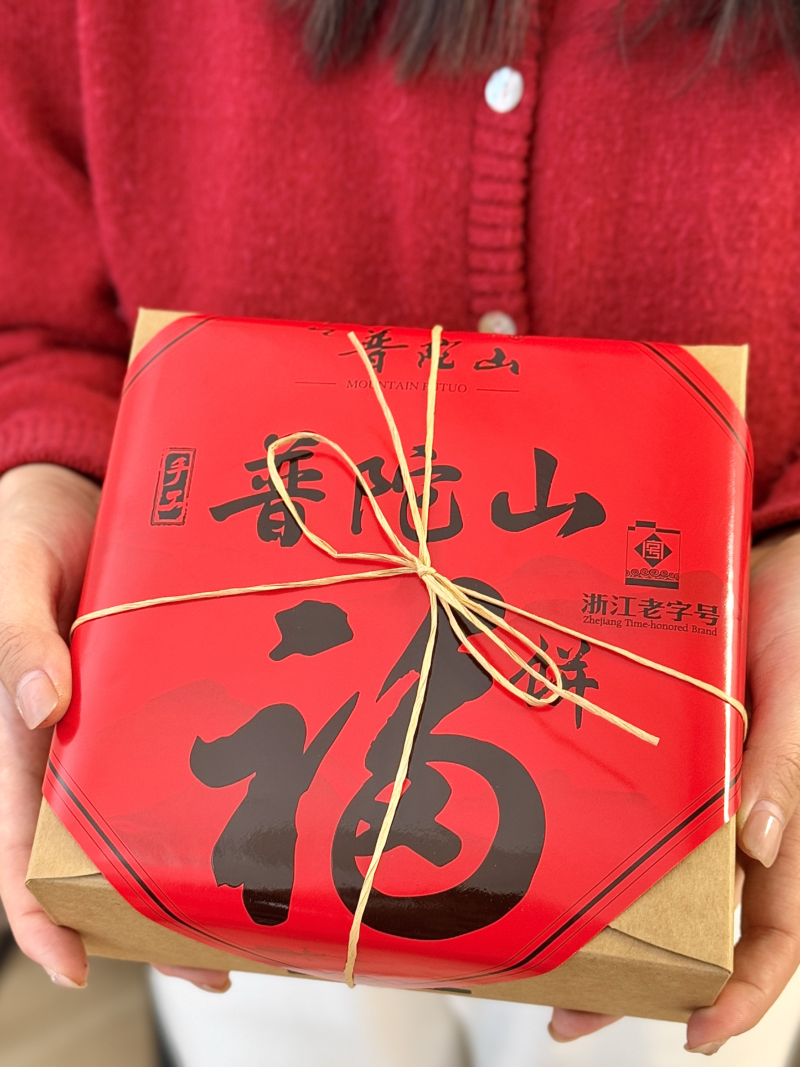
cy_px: 534
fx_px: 1479
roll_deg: +0.4
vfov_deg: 39.7
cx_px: 400
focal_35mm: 48
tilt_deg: -40.5
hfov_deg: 30.3
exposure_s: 1/50
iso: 100
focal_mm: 6.76
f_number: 1.78
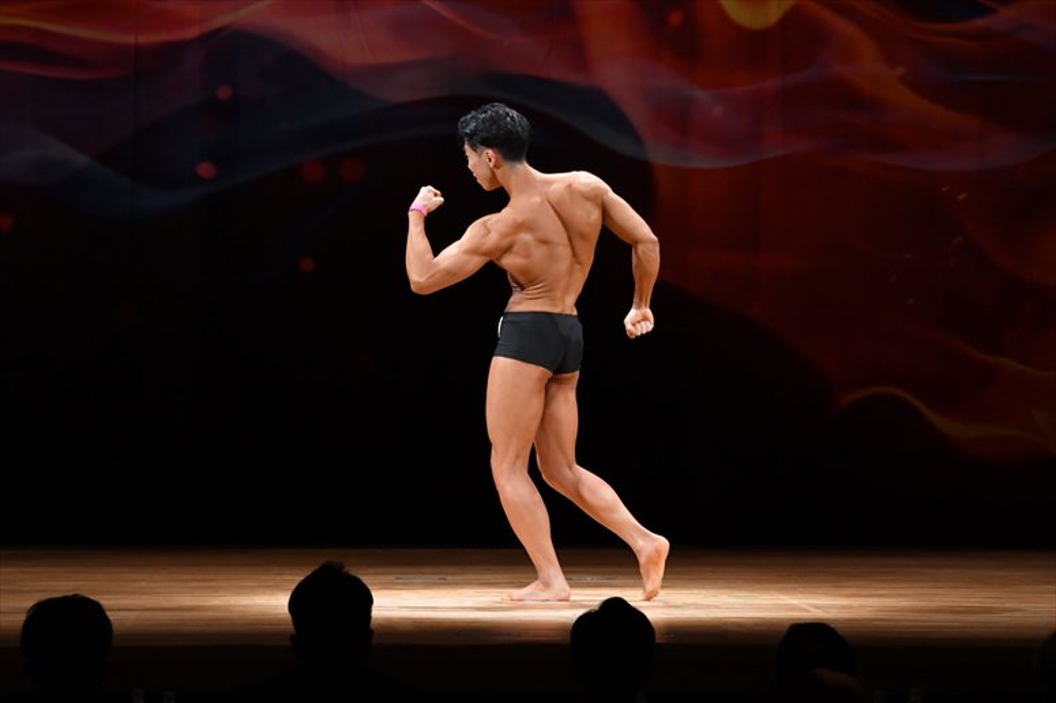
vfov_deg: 6.8
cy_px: 352
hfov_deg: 10.2
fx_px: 5923
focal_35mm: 202
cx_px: 528
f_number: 5.6
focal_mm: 135
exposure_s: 1/400
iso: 3200
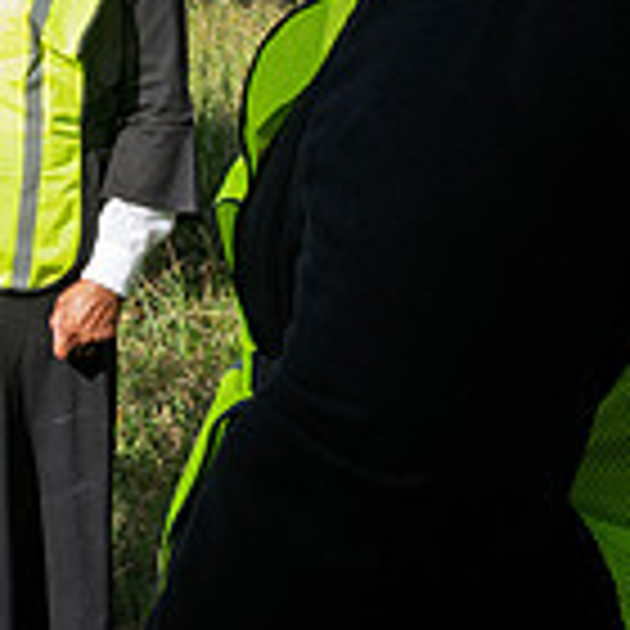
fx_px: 2080
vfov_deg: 16.8
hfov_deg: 16.6
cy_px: -25
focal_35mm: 101
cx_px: -99
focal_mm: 28
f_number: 16
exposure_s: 1/160
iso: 200
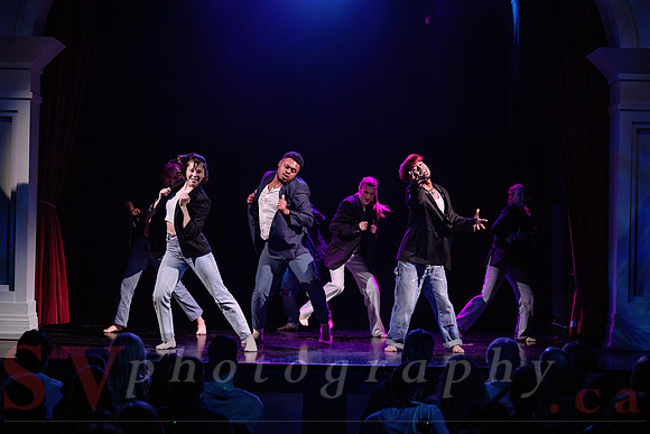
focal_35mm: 101
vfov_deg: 13.6
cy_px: 219
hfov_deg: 20.2
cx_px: 342
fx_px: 1821
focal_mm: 86
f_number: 2.8
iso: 1600
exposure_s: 1/320
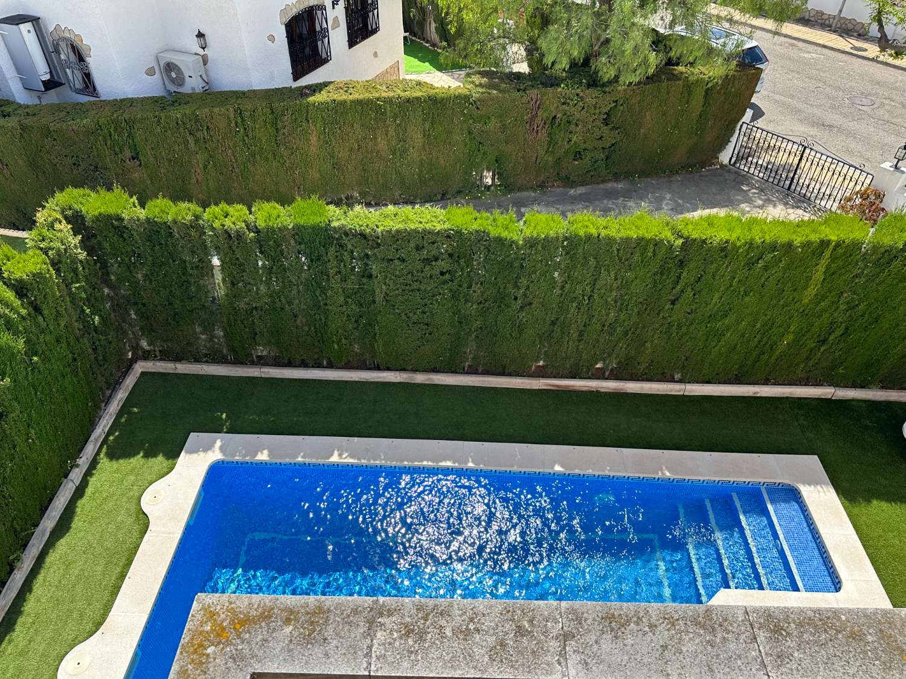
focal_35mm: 24
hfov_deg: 71.6
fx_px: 628
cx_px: 453
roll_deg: -0.5
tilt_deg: -41.7
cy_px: 340
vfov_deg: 56.8
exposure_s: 1/2155
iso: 80
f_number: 1.78
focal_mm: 6.86
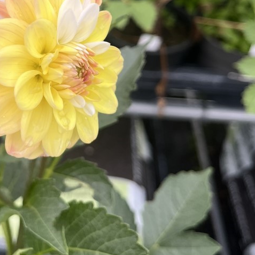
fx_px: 433
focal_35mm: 52
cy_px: 59
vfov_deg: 32.1
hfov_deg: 31.9
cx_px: 52
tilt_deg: -41.1
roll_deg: -1.3
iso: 40
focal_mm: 5.1
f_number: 1.6
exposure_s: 1/251
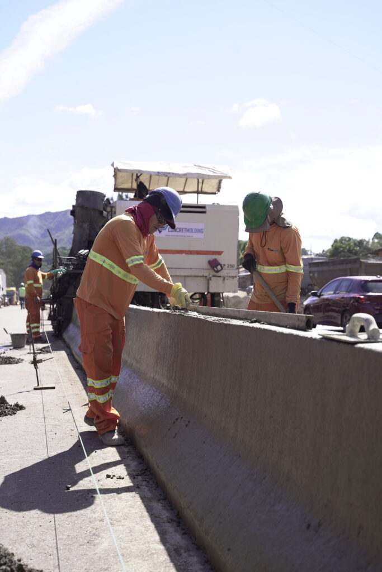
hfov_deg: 28.1
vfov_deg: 41.1
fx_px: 764
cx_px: 191
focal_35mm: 48
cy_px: 286
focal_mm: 48
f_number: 4.5
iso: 125
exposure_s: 1/500
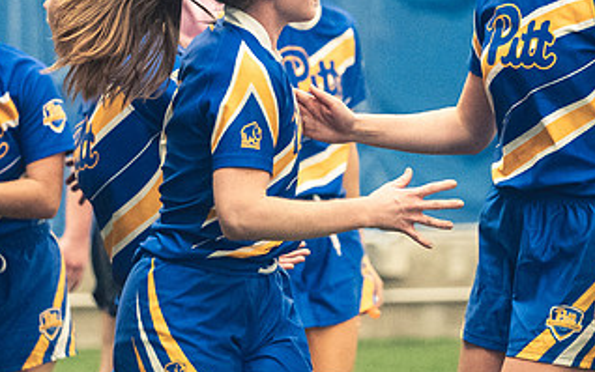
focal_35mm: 459
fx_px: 7446
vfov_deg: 2.9
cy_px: 187
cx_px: 204
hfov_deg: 4.6
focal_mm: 165
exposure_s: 1/500
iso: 12800
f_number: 2.8
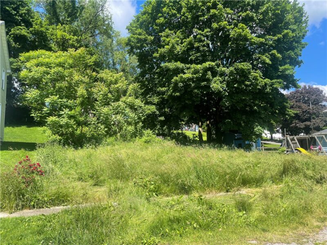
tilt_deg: +7.0
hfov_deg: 69.4
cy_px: 122
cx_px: 164
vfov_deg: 54.9
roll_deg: +2.3
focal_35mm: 25
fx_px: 236
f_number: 1.6
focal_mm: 5.1
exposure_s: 1/1323
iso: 32
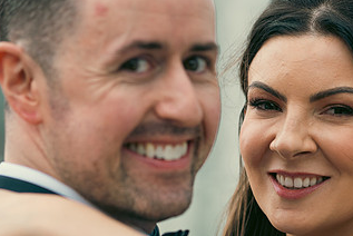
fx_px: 2424
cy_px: 186
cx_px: 245
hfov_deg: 8.3
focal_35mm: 247
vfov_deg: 5.6
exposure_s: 1/250
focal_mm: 135
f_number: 3.5
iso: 160
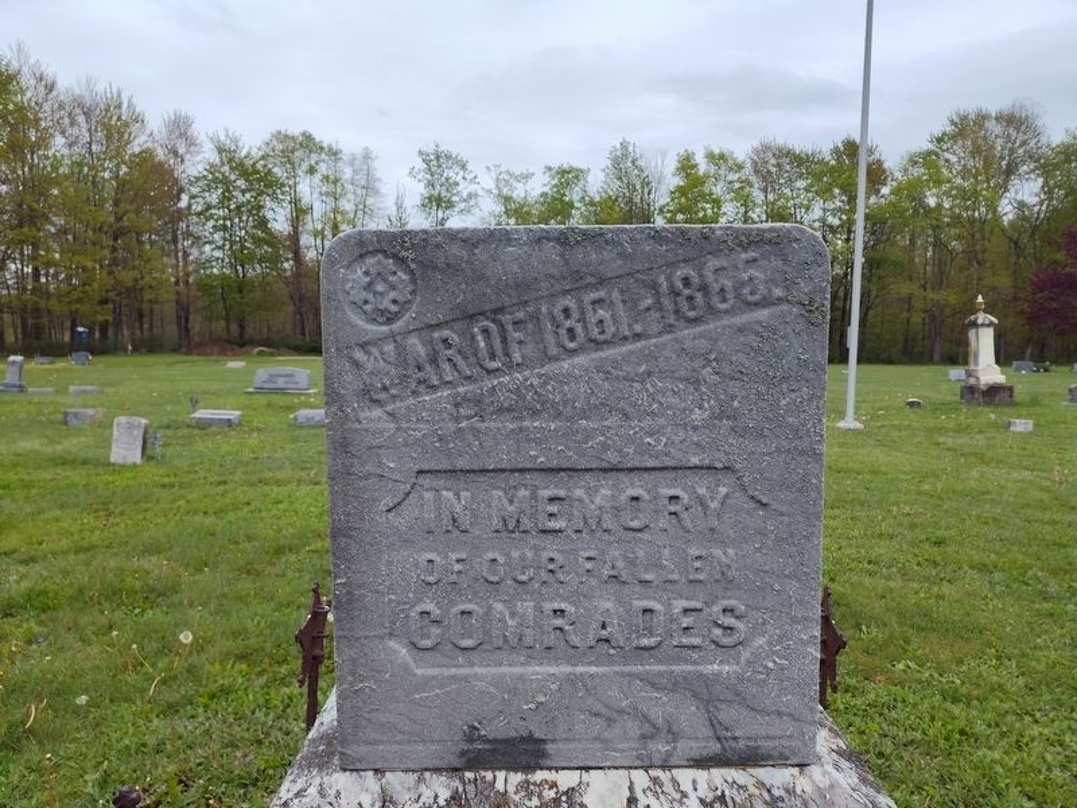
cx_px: 538
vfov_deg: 58.9
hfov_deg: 73.9
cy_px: 404
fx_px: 716
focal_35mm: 23
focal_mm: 5.56
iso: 100
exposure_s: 1/544
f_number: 1.8
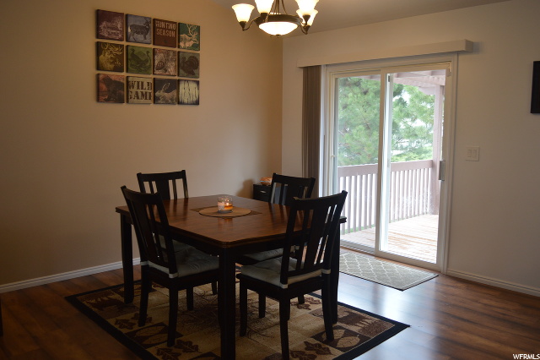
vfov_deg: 43.6
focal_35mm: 30
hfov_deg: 62.0
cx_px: 270
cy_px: 180
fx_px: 450
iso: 400
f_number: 4.5
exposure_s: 1/80
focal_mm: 20
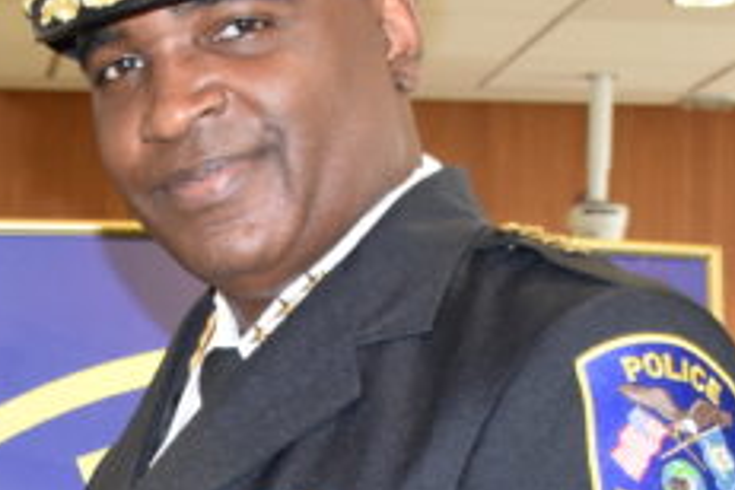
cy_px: 945
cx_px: -70
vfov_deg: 8.1
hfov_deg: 12.4
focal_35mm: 163
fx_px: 3328
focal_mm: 22
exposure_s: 1/80
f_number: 3.5
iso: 800
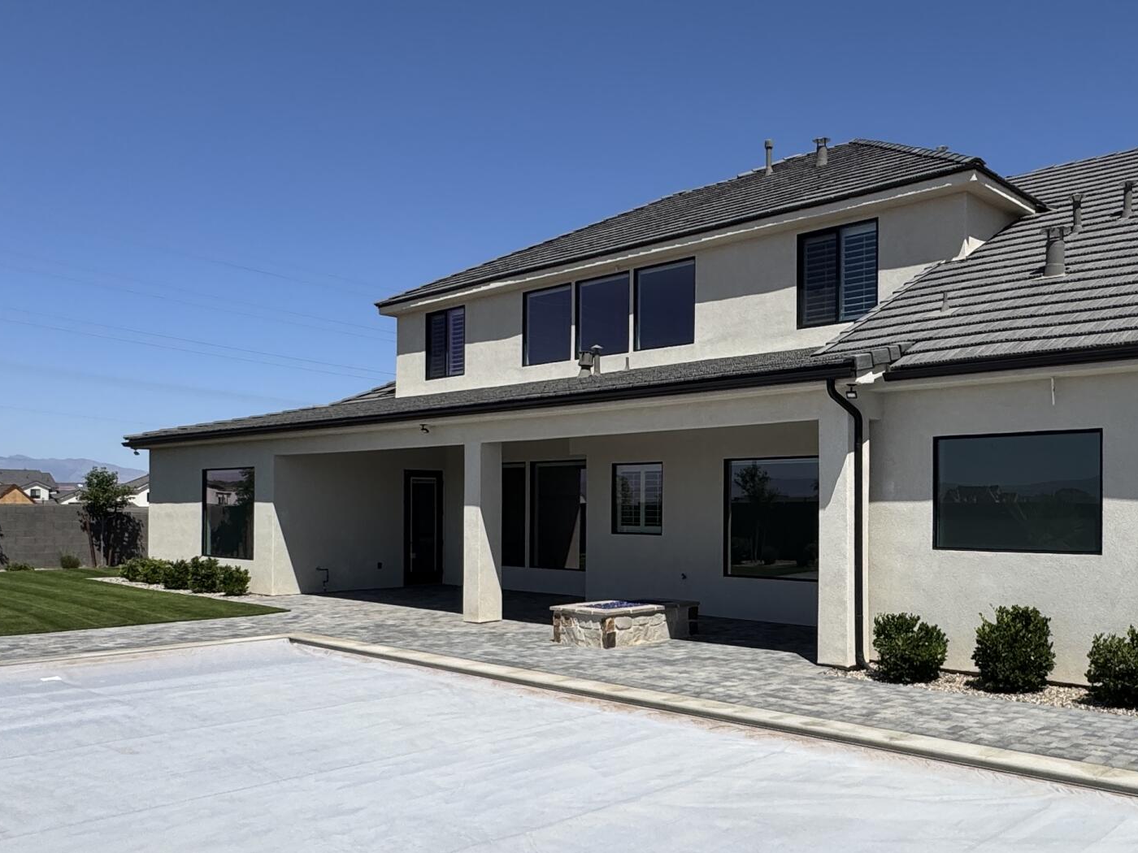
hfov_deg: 58.3
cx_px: 780
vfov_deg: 46.5
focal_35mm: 30
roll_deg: -0.5
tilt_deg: +0.3
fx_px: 986
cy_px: 511
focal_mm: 2.22
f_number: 2.2
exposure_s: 1/2985
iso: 50
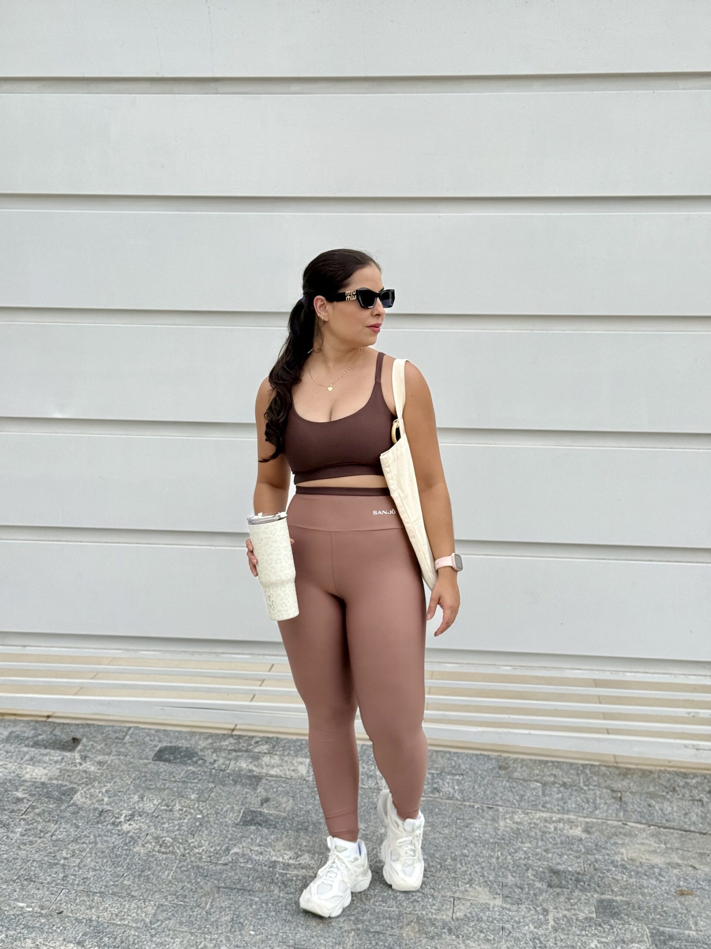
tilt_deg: -6.2
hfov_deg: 30.3
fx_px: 1315
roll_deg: -1.1
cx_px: 356
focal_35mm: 48
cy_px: 474
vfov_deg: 39.7
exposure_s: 1/2976
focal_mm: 6.76
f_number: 1.78
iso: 64
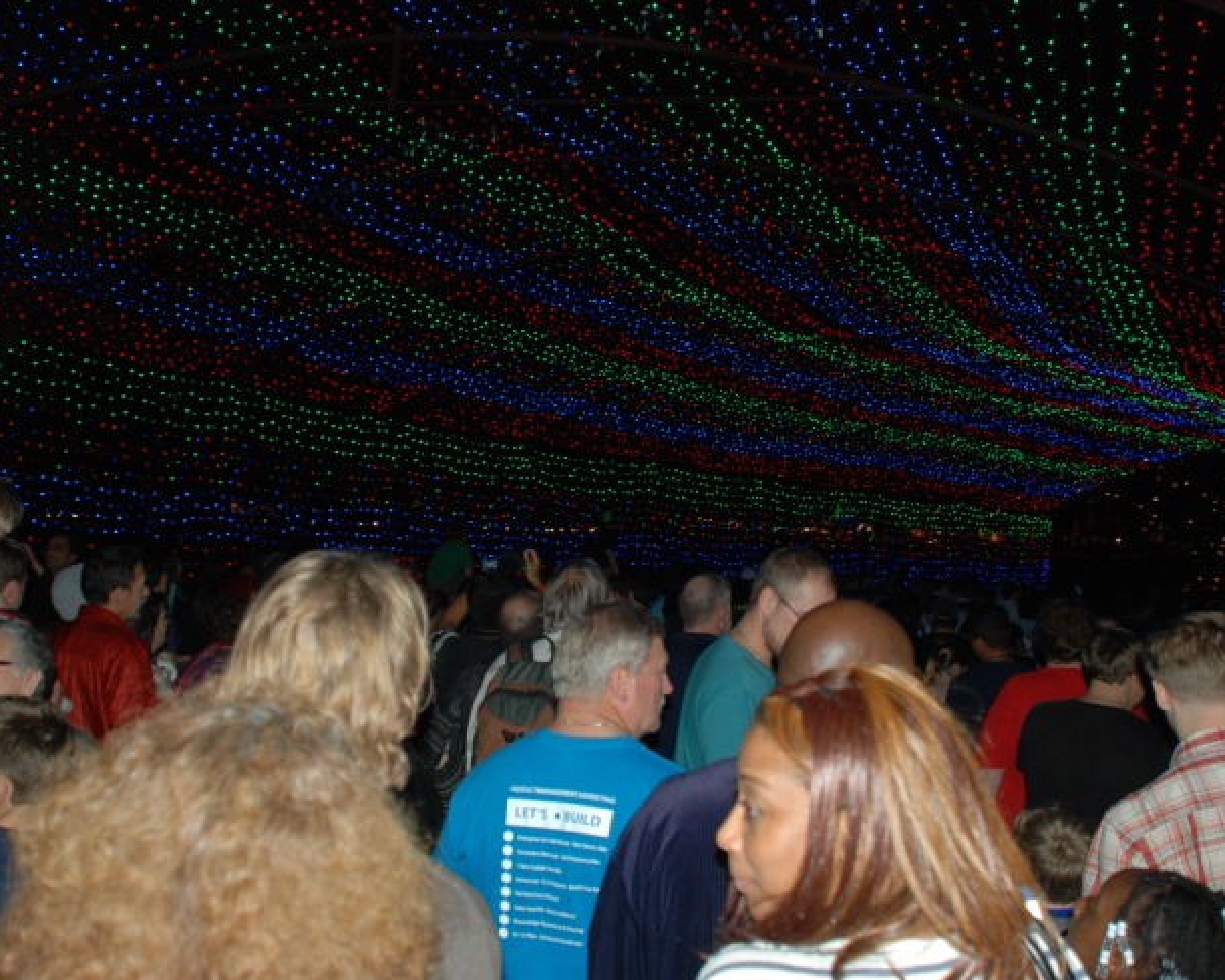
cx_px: 601
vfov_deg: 40.1
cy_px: 492
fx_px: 1341
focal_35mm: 37
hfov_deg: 49.1
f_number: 3.8
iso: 200
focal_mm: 20
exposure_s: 1/60
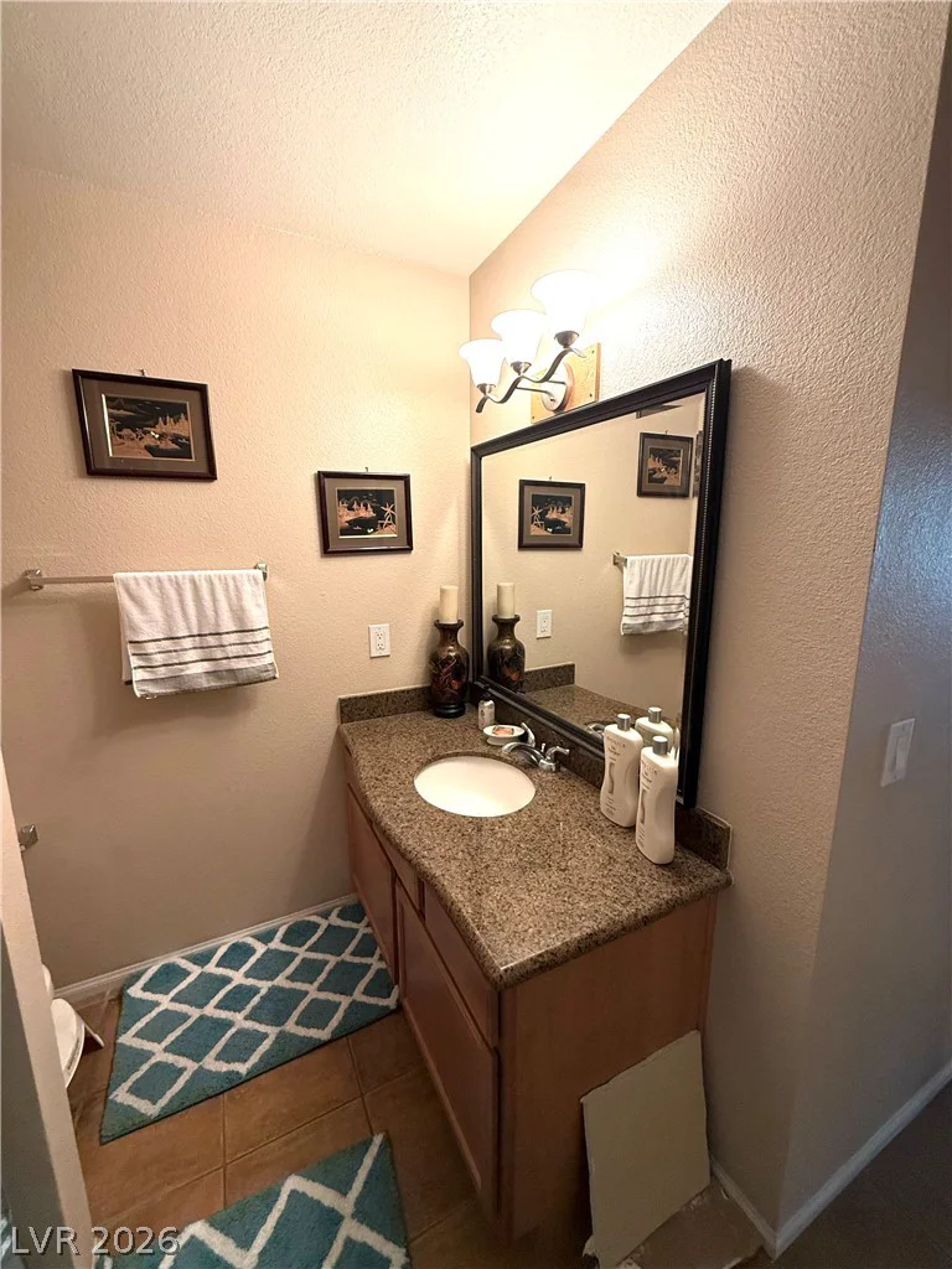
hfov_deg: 85.7
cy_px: 634
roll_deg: -0.1
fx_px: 513
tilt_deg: -10.1
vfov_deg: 102.1
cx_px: 476
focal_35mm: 14
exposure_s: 1/60
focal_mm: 2.22
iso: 200
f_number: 2.2
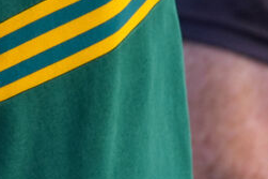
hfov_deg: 1.2
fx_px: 13004
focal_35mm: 1748
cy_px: -237
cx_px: -340
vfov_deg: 0.8
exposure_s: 1/1000
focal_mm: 365
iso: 1250
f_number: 6.3
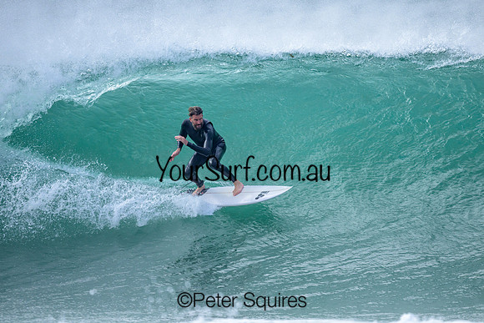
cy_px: 147
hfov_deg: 2.4
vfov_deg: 1.6
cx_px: 264
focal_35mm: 871
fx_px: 11716
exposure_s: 1/2000
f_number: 6.3
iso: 560
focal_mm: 800
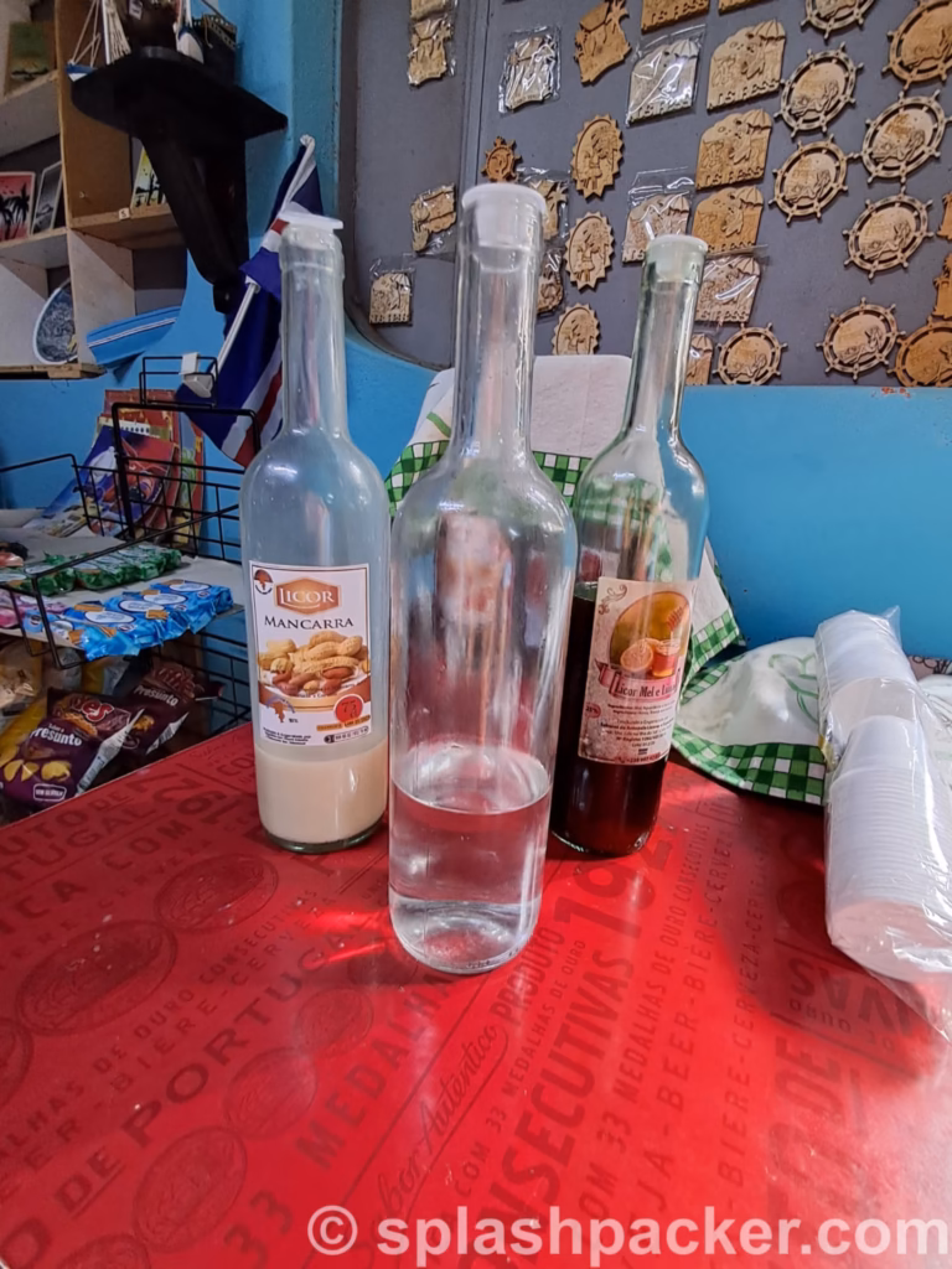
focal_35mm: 16
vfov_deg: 94.5
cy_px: 634
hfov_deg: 78.1
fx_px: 587
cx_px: 476
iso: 160
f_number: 2.2
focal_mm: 1.64
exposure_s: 1/50
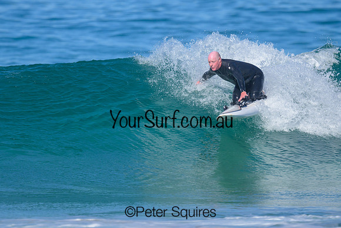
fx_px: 10429
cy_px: 94
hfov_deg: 1.9
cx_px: 182
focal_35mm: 1101
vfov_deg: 1.2
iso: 250
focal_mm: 800
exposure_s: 1/2000
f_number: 6.3
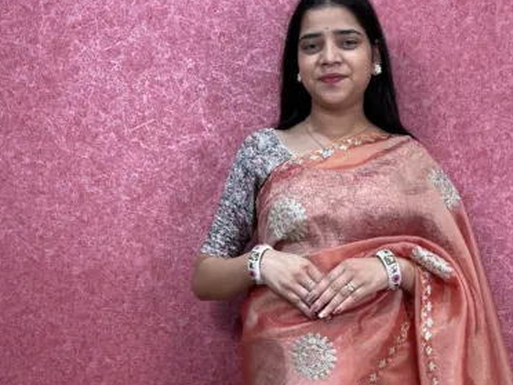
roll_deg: -0.3
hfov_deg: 30.4
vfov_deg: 22.4
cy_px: 383
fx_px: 934
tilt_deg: -4.7
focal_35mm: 63
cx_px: 357
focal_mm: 5.96
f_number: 1.6
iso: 32
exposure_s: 1/124
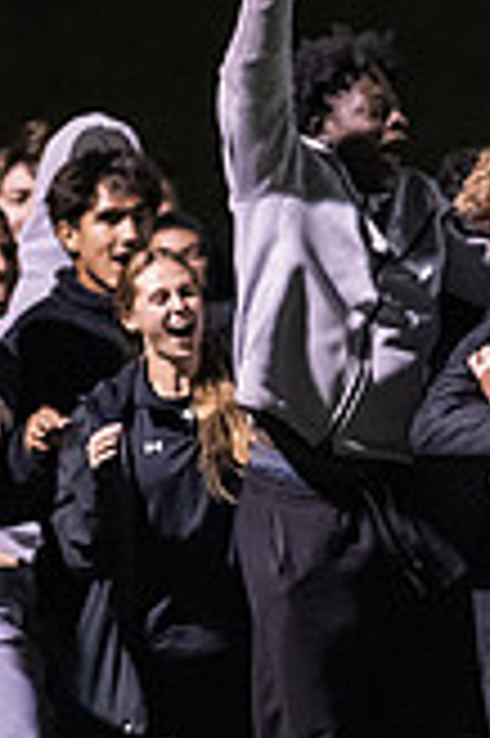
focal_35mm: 1063
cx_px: 647
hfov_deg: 1.3
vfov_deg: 1.9
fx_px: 21747
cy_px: 443
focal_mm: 300
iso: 8000
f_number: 2.8
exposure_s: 1/500
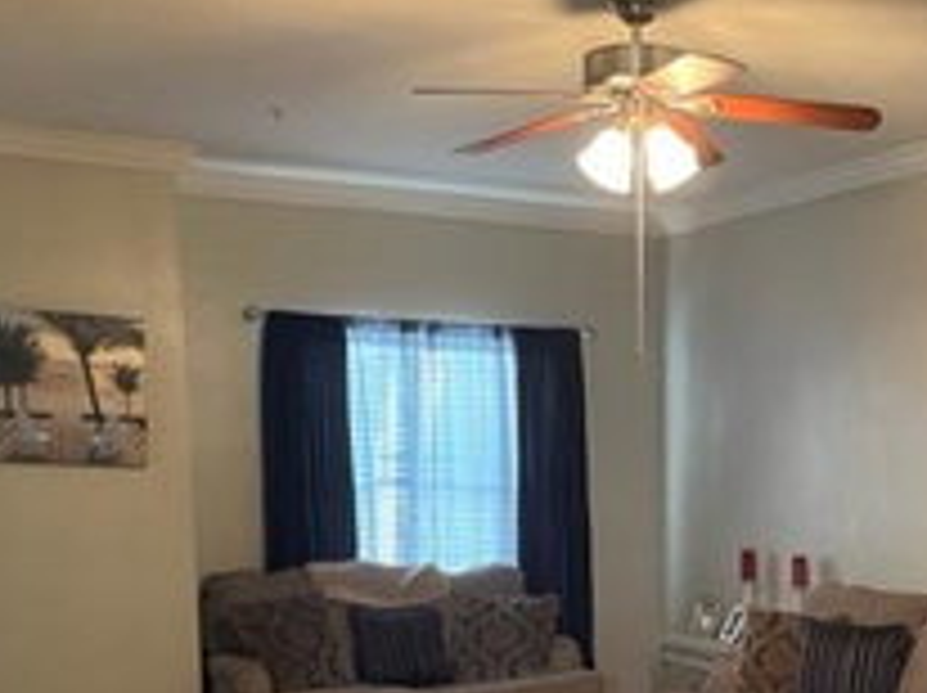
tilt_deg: -9.0
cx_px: 695
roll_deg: +0.1
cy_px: 670
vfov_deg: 25.8
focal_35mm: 54
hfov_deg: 34.8
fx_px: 1444
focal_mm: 5.1
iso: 500
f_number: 1.6
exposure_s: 1/40
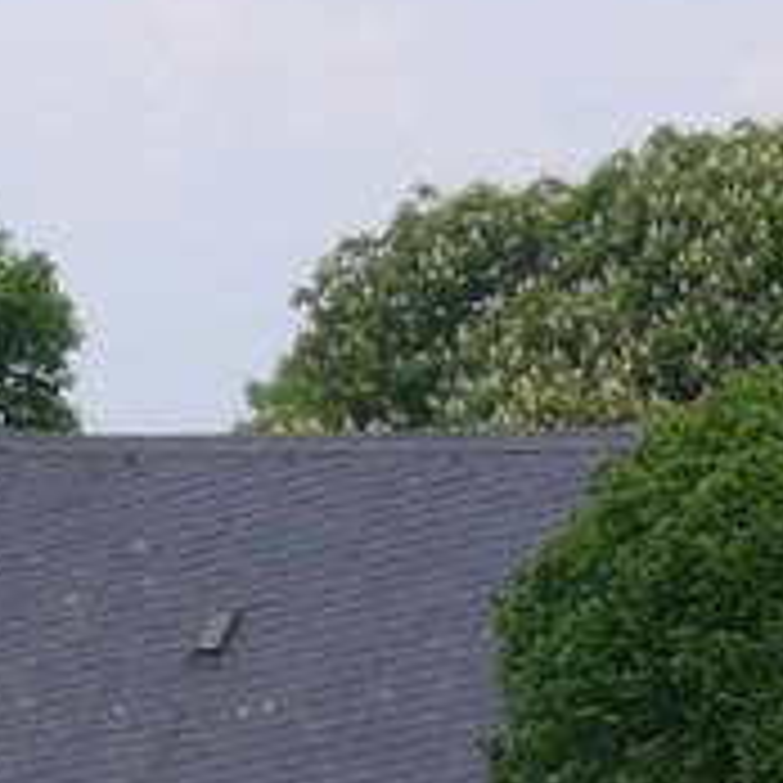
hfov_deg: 4.2
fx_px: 10416
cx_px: -1451
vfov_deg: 4.3
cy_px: 940
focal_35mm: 407
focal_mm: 12.5
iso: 100
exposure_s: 1/320
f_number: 5.6
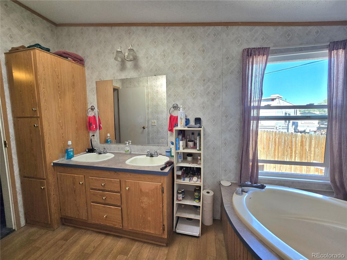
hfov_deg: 106.2
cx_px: 174
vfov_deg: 89.9
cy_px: 130
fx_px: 130
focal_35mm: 13
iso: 80
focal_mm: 2.2
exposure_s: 1/120
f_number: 2.2
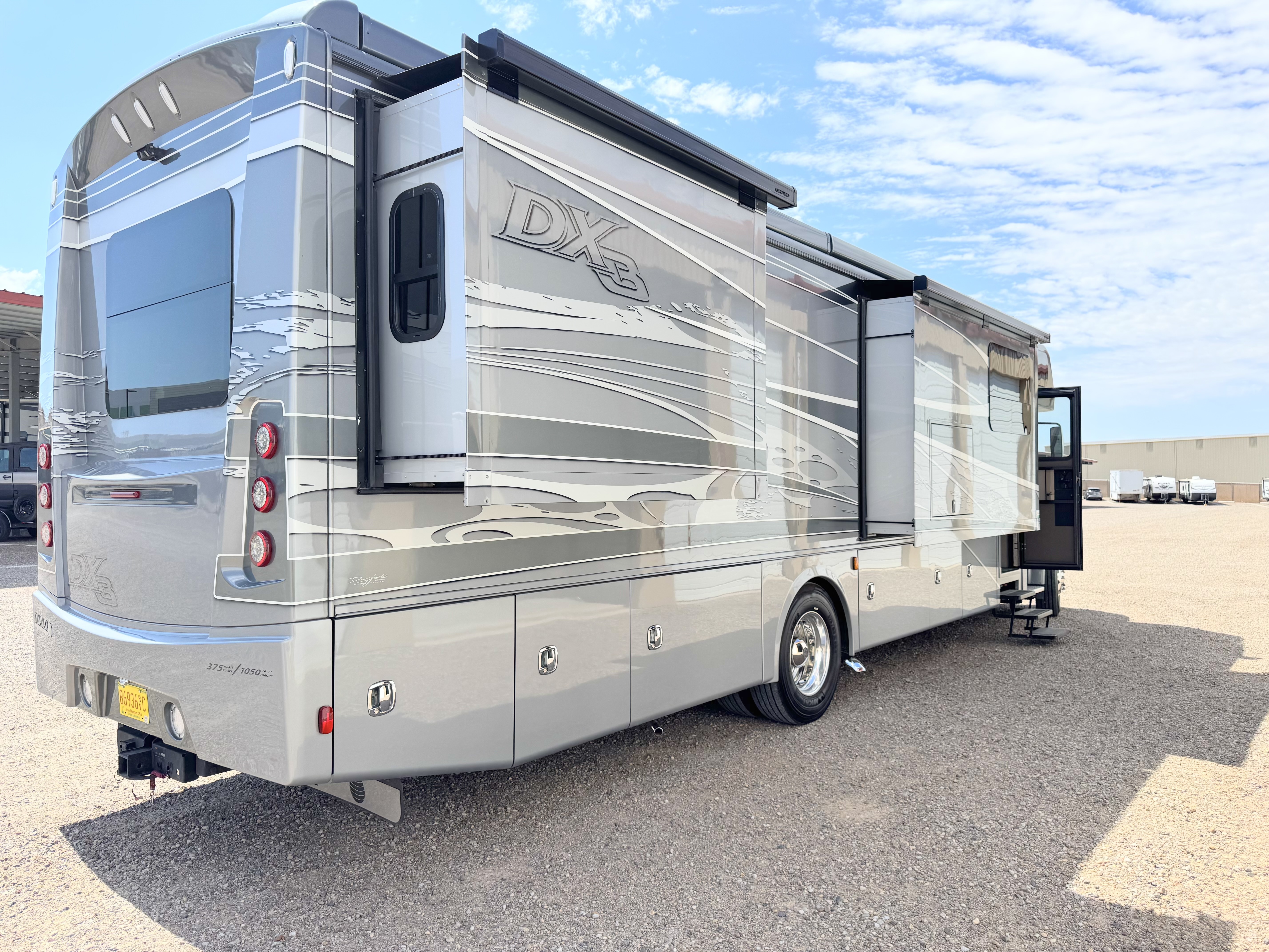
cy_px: 476
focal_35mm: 24
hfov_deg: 71.6
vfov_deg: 56.8
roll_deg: +0.5
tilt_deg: -0.2
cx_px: 634
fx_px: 880
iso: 80
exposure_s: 1/4049
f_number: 1.78
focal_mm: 6.76
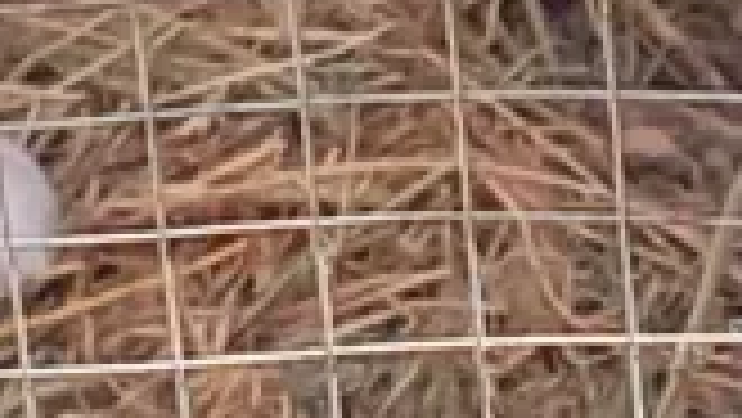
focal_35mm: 405
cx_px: 531
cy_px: -157
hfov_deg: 5.3
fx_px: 7972
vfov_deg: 3.0
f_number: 1.8
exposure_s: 1/175
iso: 100
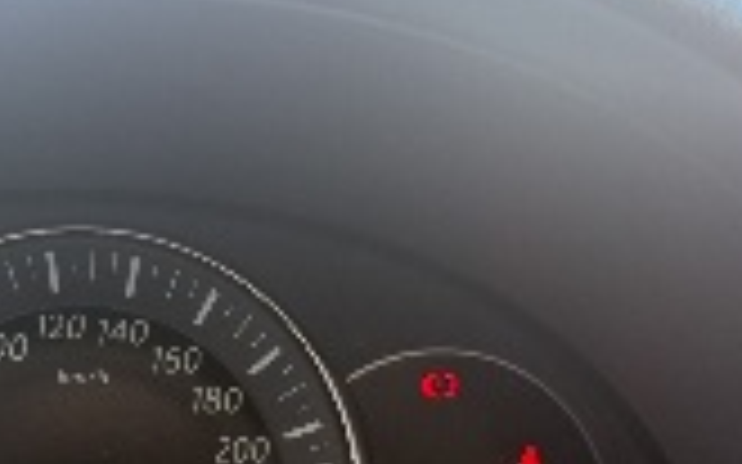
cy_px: 496
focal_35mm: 64
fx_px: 1294
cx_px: 162
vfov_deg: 19.5
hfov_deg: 31.3
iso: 200
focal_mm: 6.76
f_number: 1.78
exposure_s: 1/187
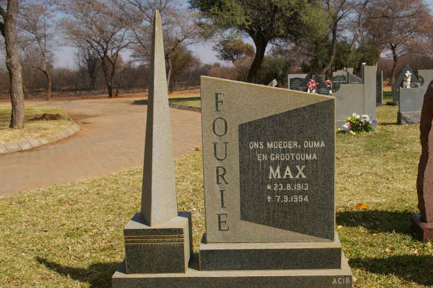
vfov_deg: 29.2
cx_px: 260
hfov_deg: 42.6
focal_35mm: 46
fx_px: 553
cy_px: 159
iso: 200
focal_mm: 24
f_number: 8
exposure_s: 1/500
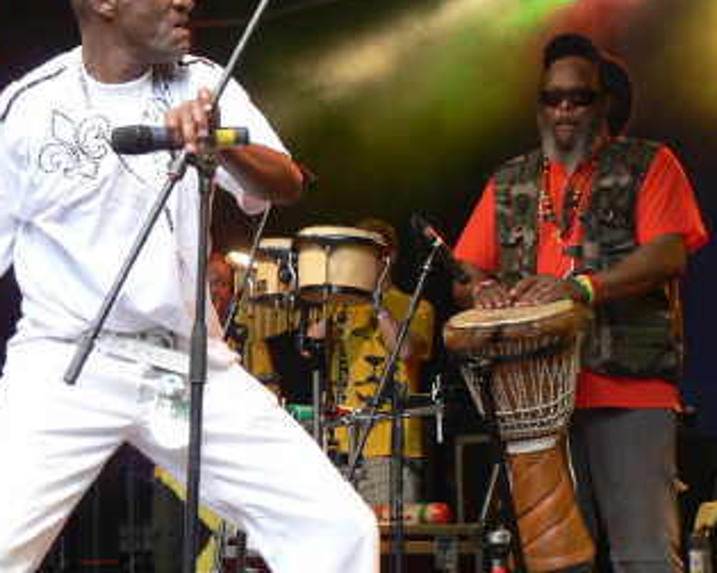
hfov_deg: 17.9
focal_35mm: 107
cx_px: 370
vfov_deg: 14.4
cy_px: 252
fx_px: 2271
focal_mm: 9.8
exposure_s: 1/60
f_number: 3.2
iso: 64
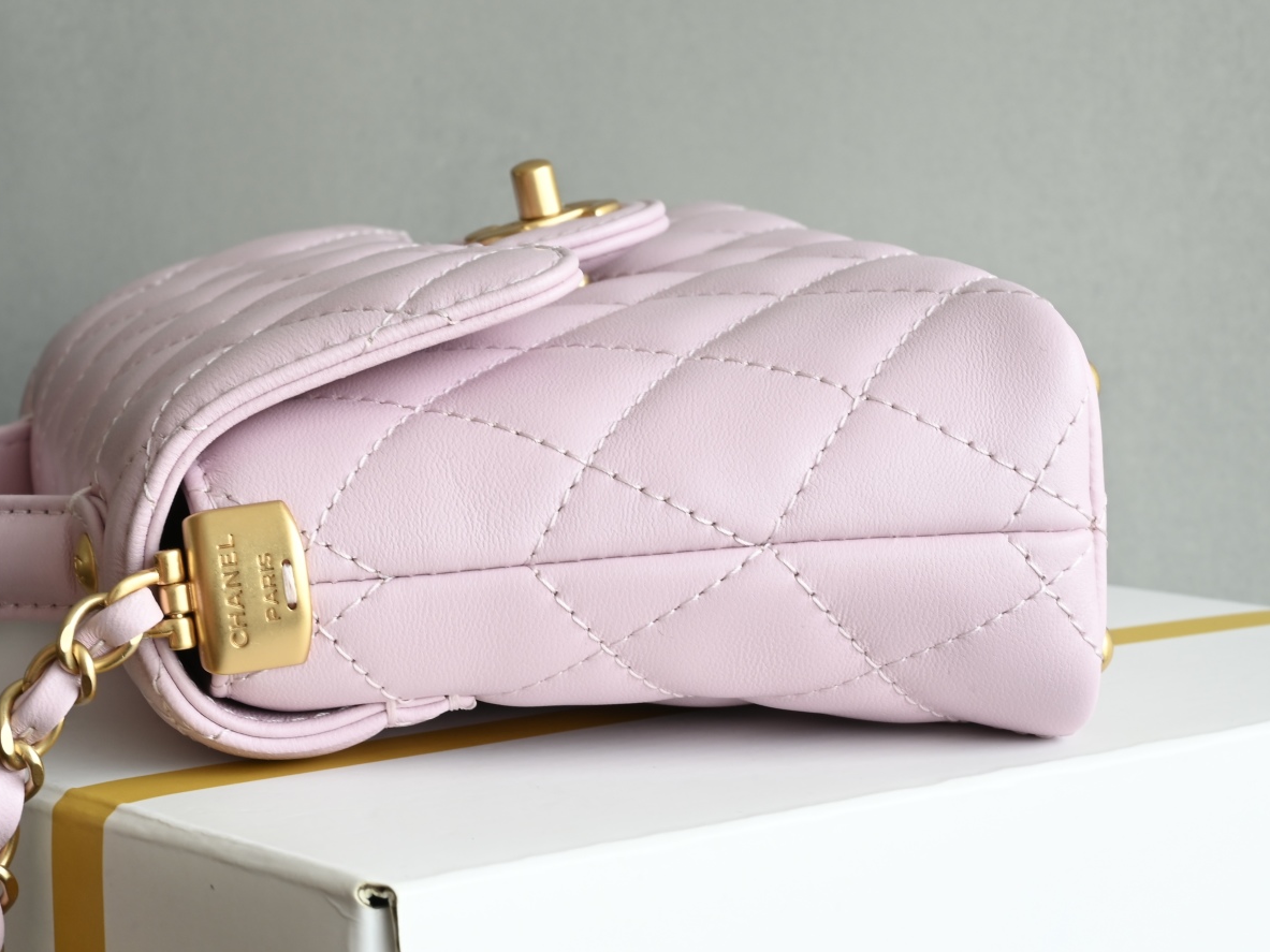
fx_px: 3338
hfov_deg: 21.5
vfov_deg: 16.2
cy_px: 502
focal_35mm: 91
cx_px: 514
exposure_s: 1/15
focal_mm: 69
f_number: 20
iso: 250
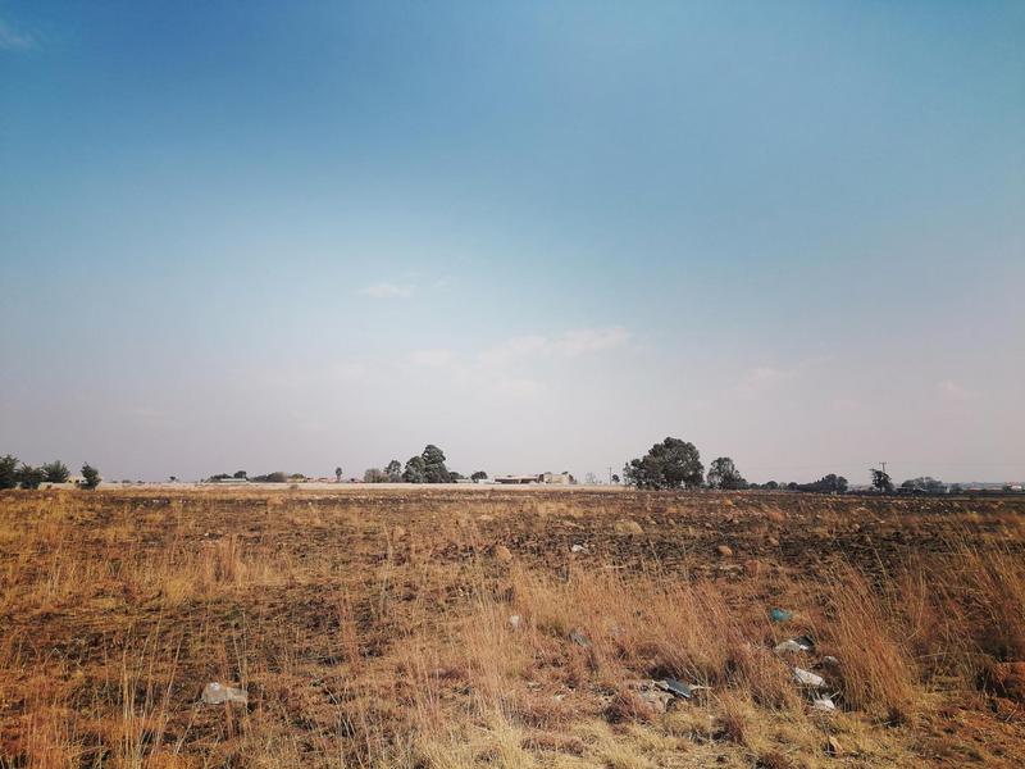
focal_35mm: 26
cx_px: 512
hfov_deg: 67.3
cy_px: 384
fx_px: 770
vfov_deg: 53.1
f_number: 1.8
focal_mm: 4.25
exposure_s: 1/1513
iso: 100
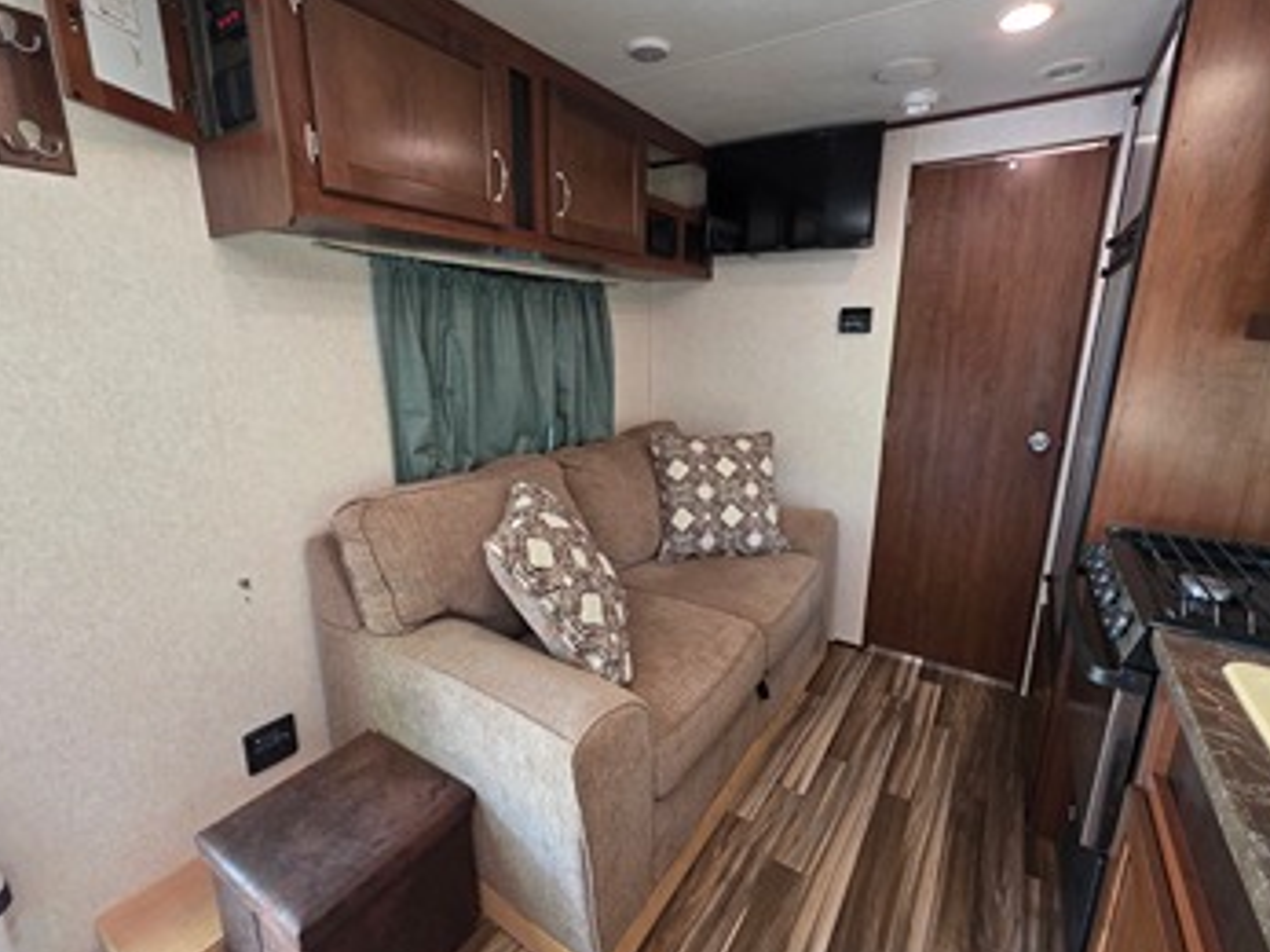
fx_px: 550
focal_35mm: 15
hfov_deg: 98.2
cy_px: 472
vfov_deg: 81.7
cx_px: 644
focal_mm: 2.2
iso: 320
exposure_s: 1/60
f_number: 1.9
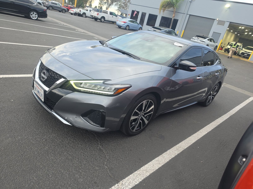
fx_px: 168
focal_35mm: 23
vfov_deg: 58.9
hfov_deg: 73.9
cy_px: 94
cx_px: 126
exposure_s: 1/119
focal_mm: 6.5
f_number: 1.4
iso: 40
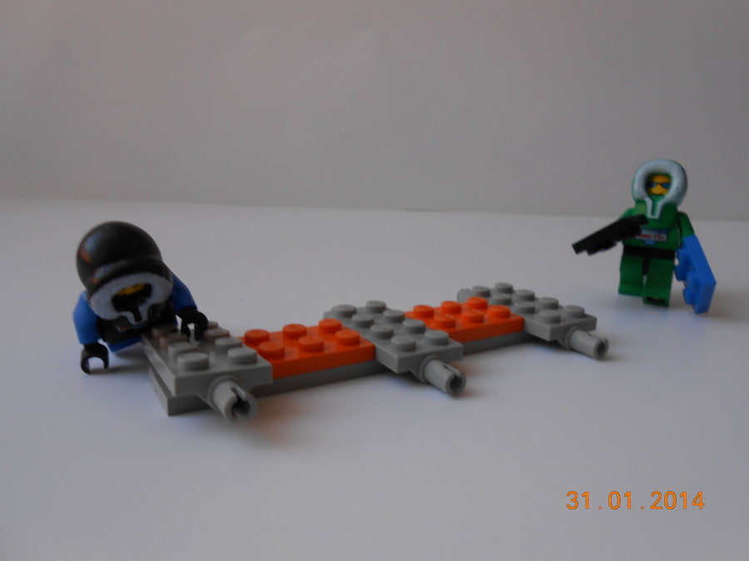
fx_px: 563
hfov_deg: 67.3
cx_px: 374
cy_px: 280
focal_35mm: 26
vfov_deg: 53.1
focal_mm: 4.6
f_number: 3.5
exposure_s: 1/30
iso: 100
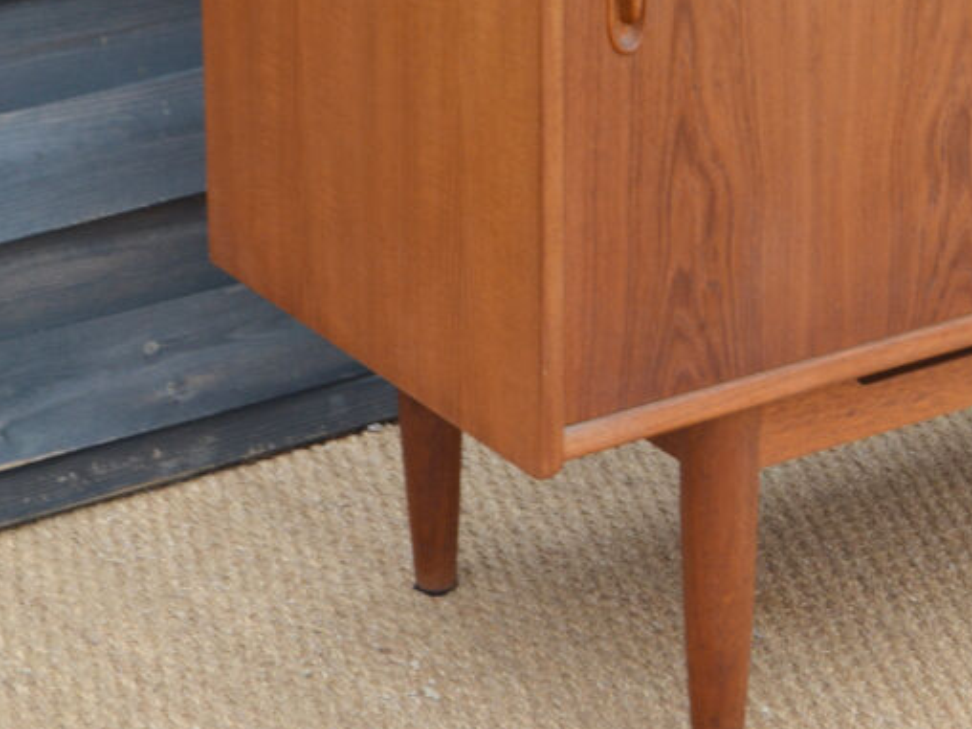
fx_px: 4184
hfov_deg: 13.2
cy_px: 78
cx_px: 608
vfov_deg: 9.9
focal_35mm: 149
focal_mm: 50
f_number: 5.6
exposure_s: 1/100
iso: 400
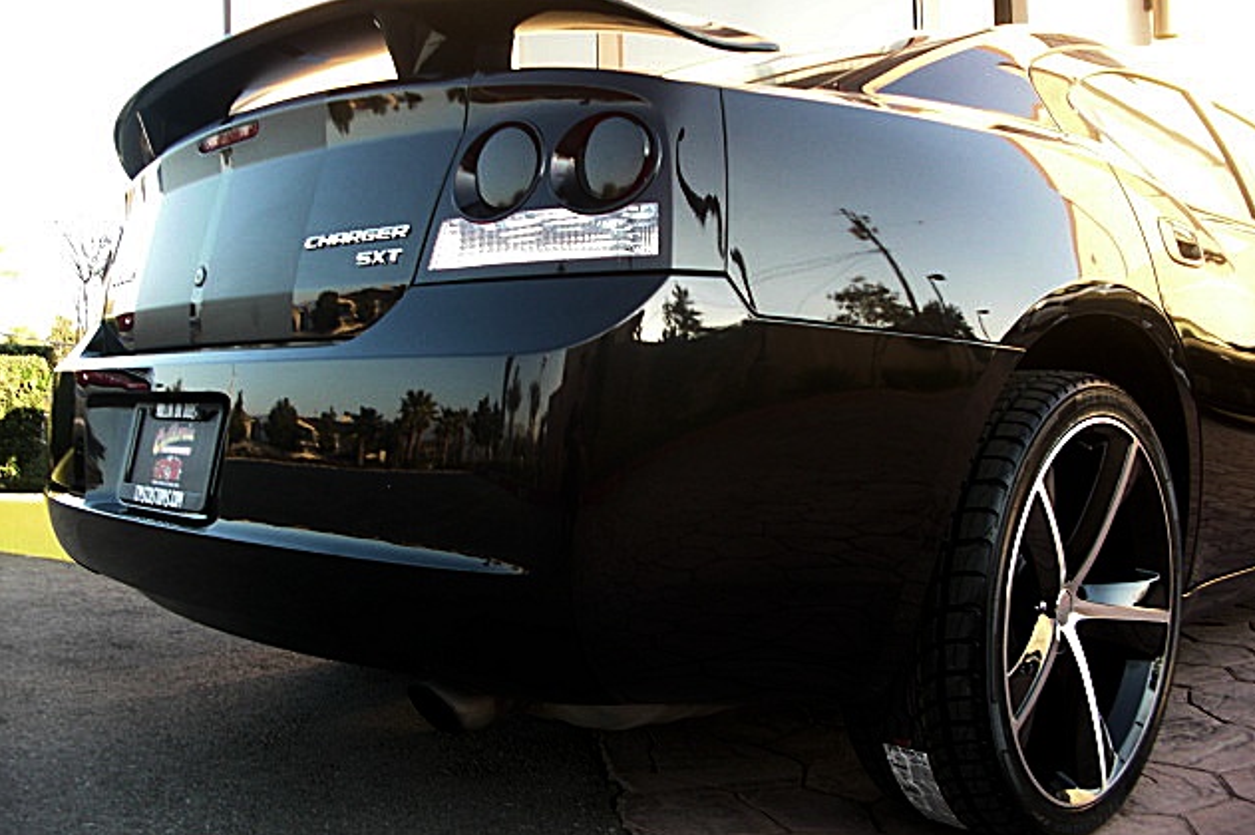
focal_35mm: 38
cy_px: 427
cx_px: 632
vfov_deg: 35.0
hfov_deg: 50.7
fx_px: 1324
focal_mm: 6.3
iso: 100
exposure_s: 1/80
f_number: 2.8
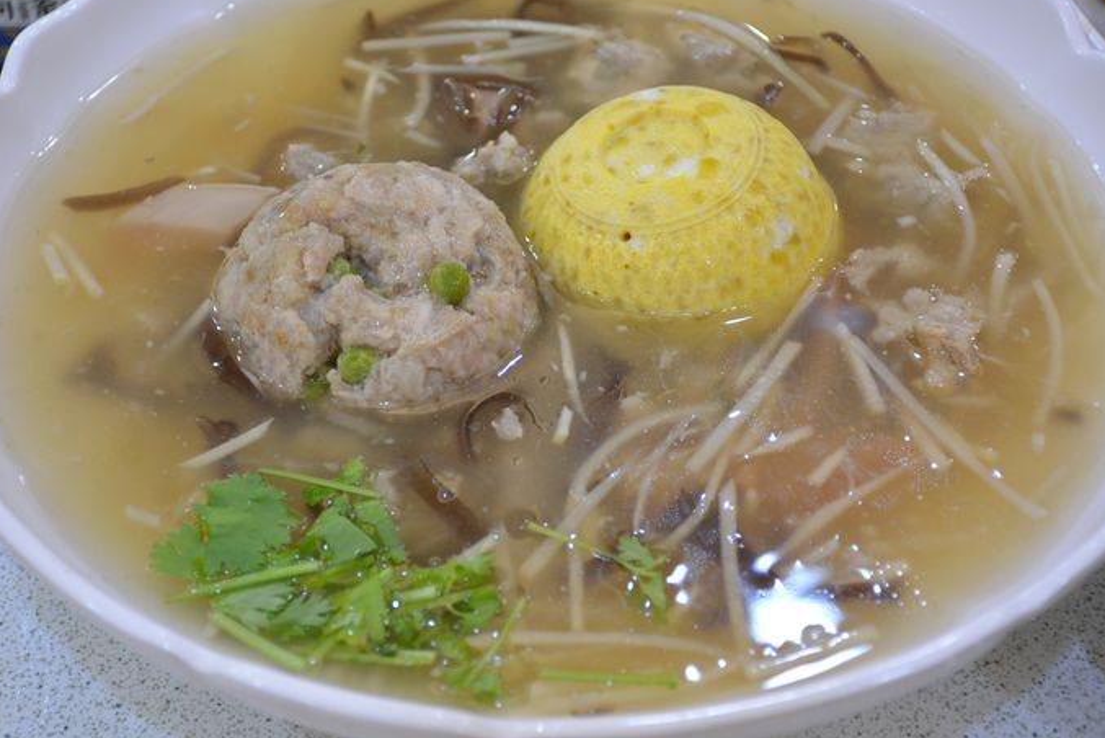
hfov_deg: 30.1
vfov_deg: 20.3
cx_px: 522
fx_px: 2057
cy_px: 349
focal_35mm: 67
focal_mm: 42
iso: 1250
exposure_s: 1/80
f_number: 4.5
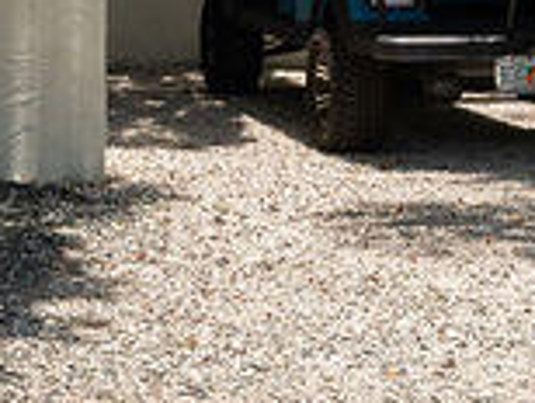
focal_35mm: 153
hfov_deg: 12.4
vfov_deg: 9.6
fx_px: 2368
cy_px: -96
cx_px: -229
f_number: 7.1
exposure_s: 1/640
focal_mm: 24
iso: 320
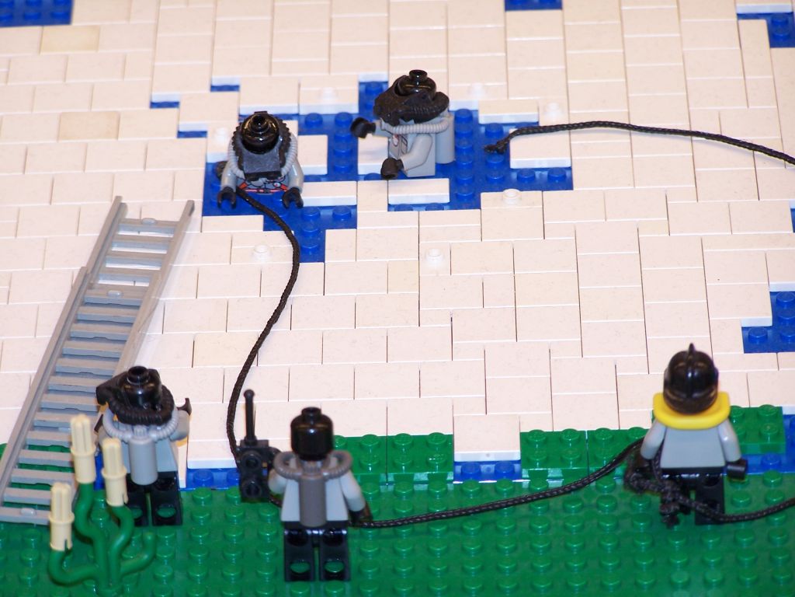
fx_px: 5007
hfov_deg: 9.1
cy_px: 298
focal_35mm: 218
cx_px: 398
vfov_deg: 6.8
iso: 80
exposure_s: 1/8
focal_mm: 36.2
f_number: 3.2
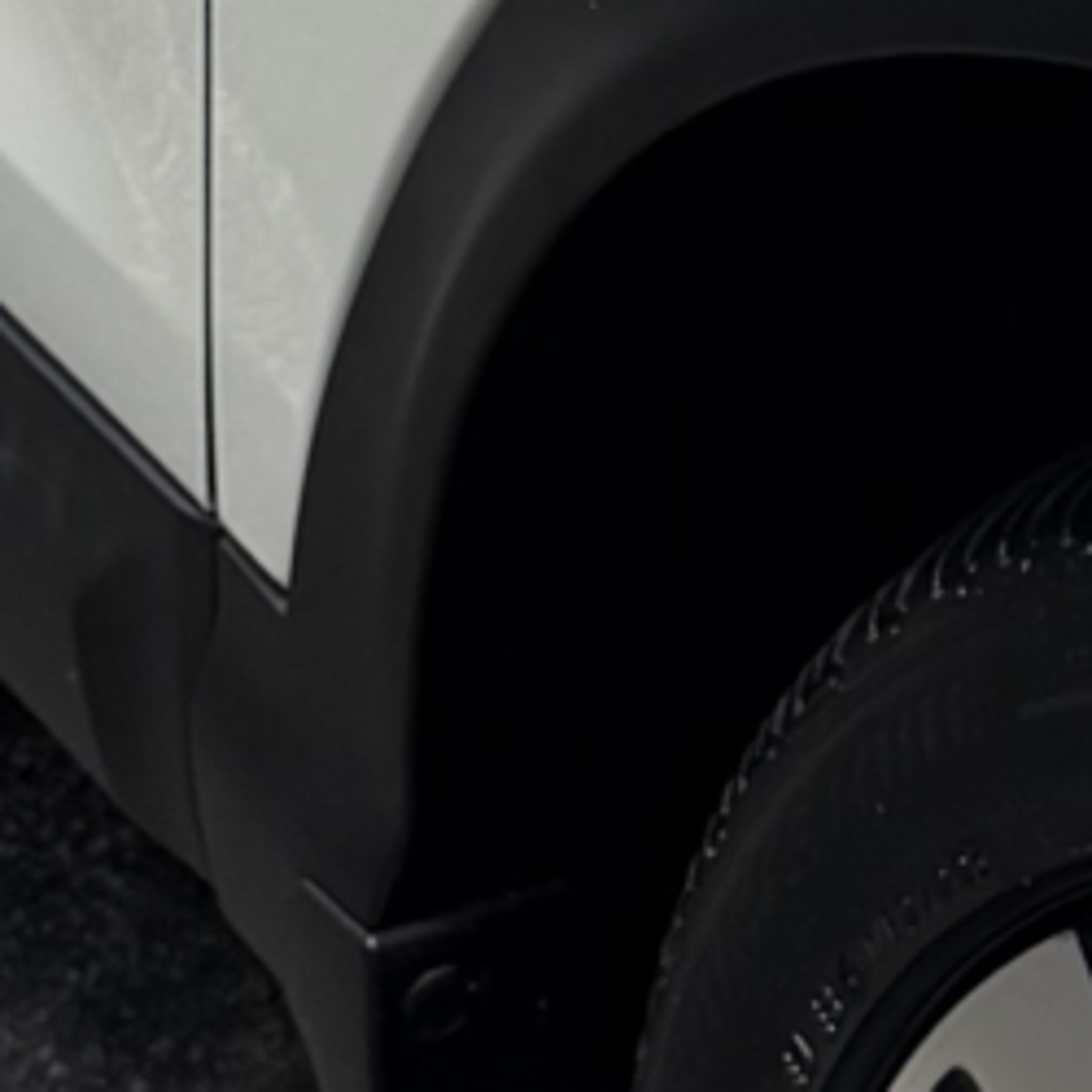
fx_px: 7745
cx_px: 376
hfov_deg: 8.1
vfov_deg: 7.7
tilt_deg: -21.6
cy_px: -1123
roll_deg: -2.0
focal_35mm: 217
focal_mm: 6.76
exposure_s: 1/6711
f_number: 1.78
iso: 80
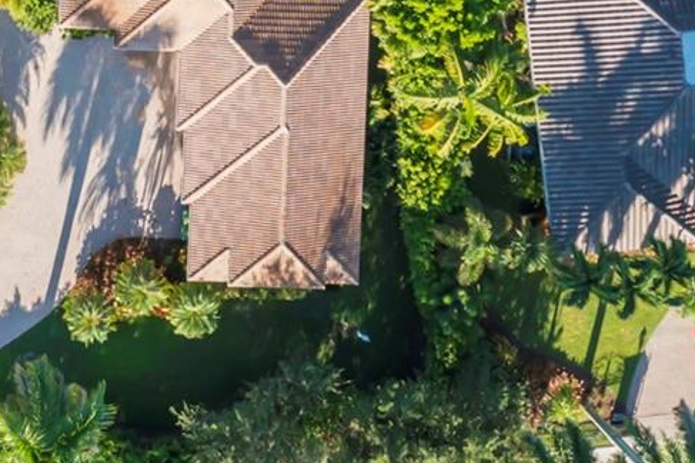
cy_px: -232
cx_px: -61
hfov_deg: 21.1
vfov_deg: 13.9
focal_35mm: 92
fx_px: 1775
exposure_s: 1/20
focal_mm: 10.26
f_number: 2.8
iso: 100
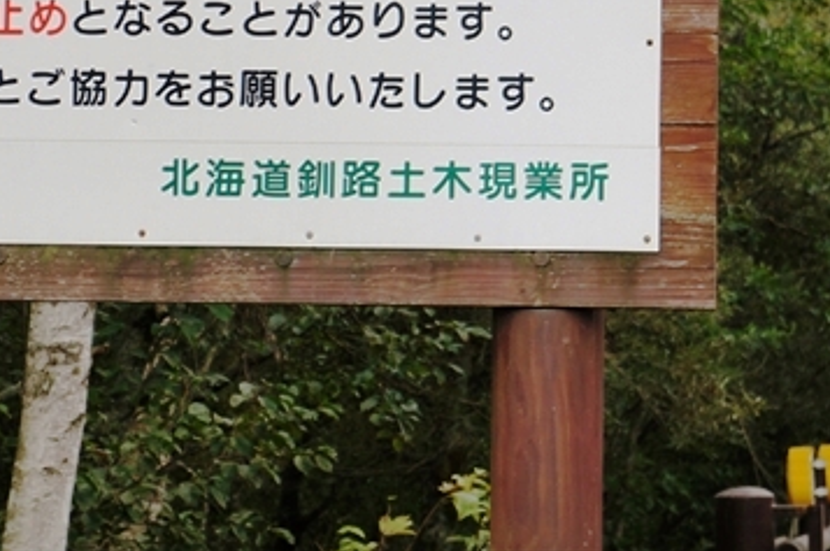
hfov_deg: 11.1
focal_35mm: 185
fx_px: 4262
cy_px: -65
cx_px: 500
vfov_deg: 7.4
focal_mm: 55
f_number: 5.6
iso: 200
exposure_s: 1/160
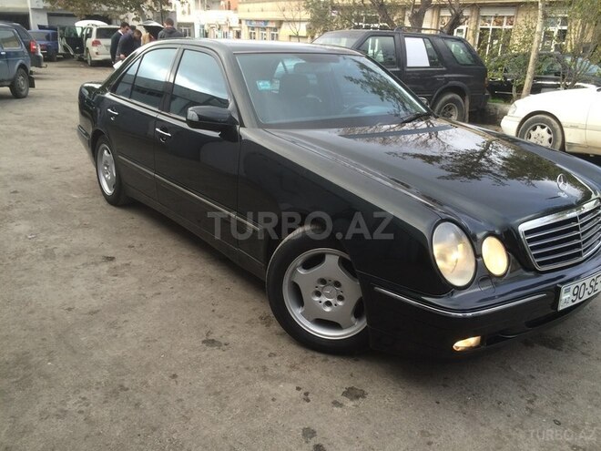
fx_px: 503
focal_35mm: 29
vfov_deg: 48.2
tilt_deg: -21.6
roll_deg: -1.2
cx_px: 300
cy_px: 226
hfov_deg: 61.7
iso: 32
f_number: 2.2
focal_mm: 4.15
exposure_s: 1/172
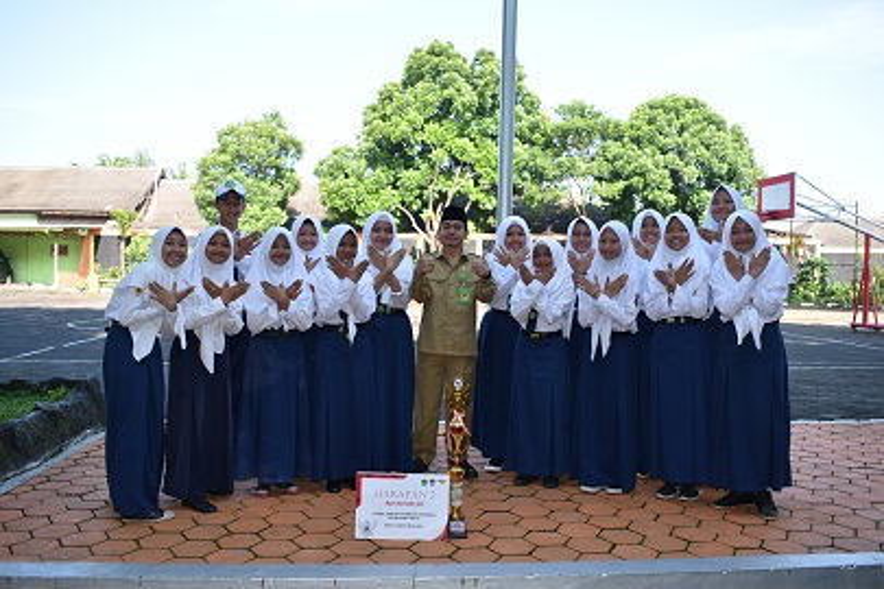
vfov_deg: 41.7
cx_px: 442
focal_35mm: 32
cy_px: 294
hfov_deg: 59.5
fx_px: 773
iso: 100
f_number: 5.6
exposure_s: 1/125
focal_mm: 21
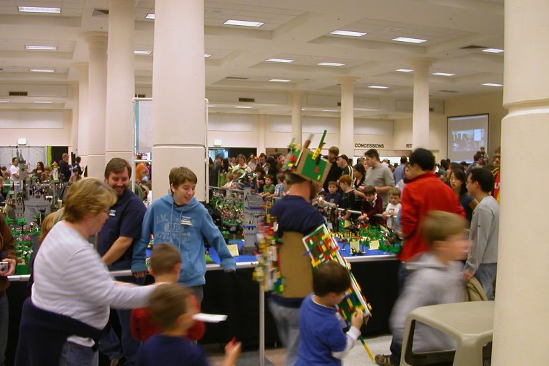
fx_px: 595
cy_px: 207
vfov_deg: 34.2
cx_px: 273
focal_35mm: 39
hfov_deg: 49.6
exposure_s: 1/11.9
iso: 100
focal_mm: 5.6
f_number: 2.7
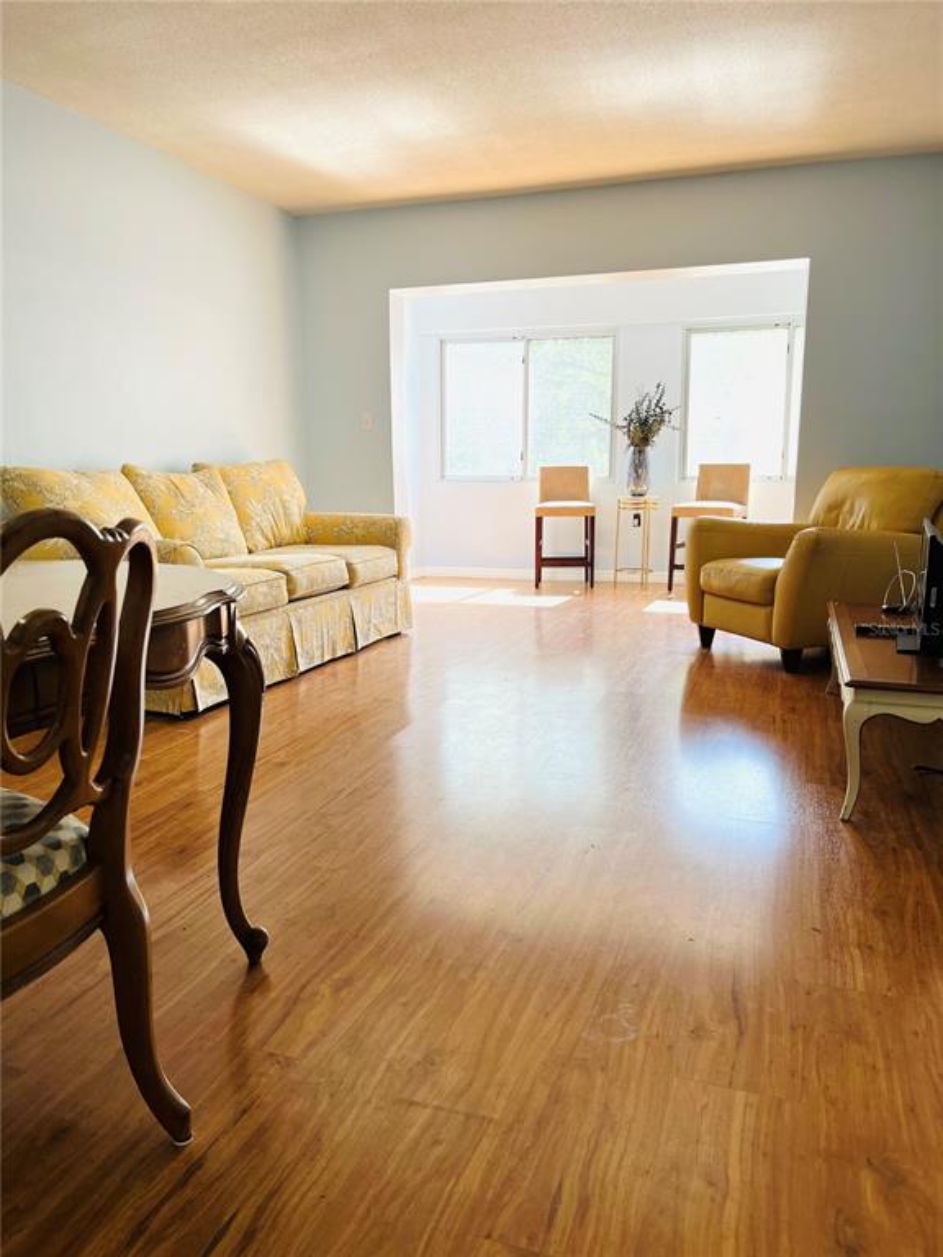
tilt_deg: -10.4
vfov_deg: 67.3
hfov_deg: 53.1
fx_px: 944
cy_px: 628
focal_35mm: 26
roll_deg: +1.5
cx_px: 472
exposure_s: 1/120
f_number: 1.6
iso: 50
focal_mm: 5.1
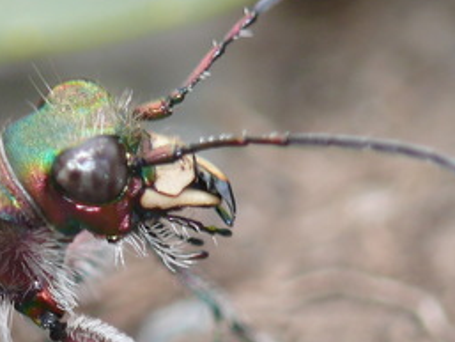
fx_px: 18318
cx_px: 6
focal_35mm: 1393
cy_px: 356
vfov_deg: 1.1
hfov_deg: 1.4
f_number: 4.5
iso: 100
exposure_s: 1/250
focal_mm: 88.8
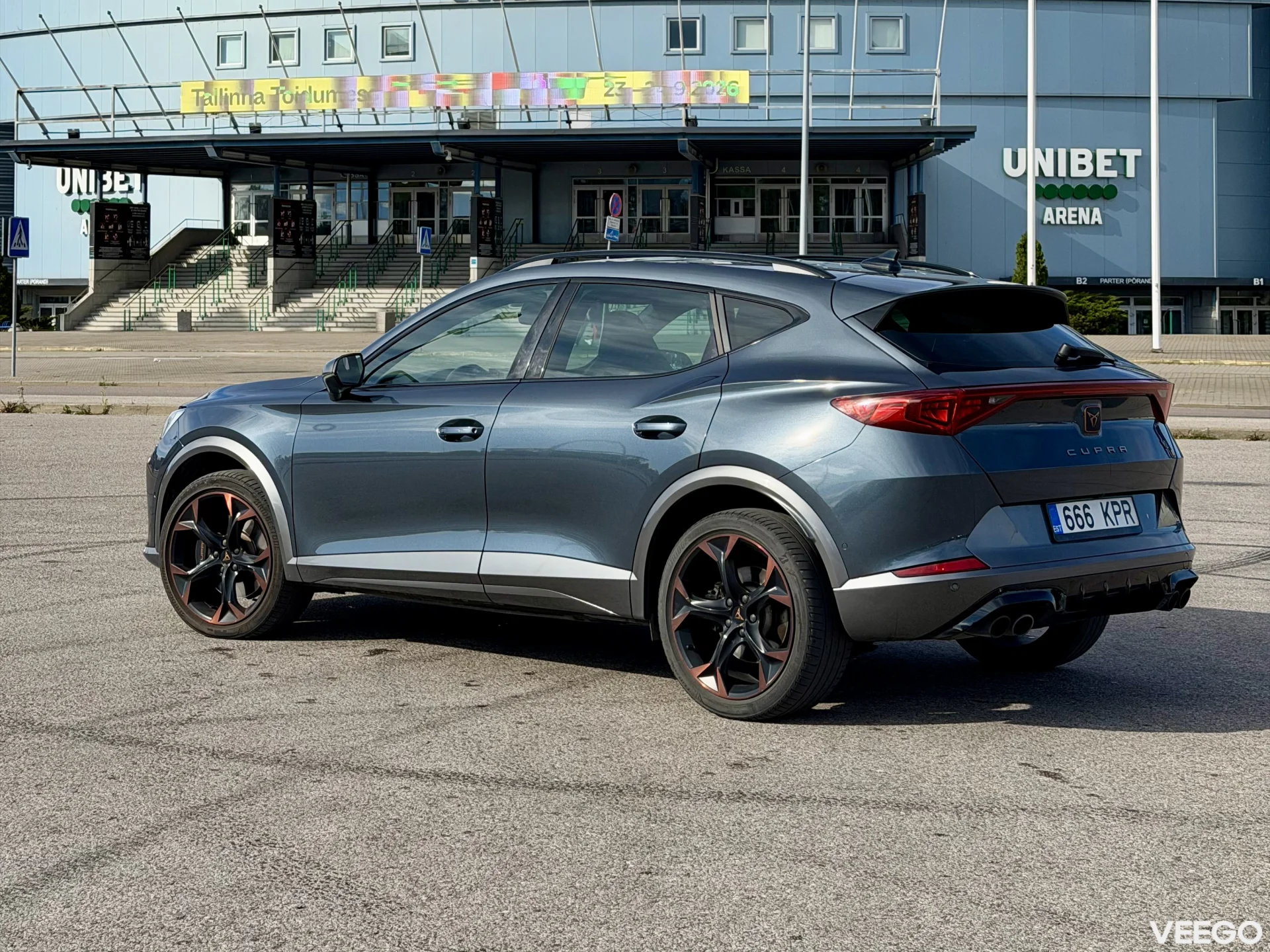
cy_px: 476
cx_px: 635
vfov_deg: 30.3
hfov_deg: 39.7
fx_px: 1761
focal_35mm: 48
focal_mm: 6.76
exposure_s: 1/4587
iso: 64
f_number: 1.78
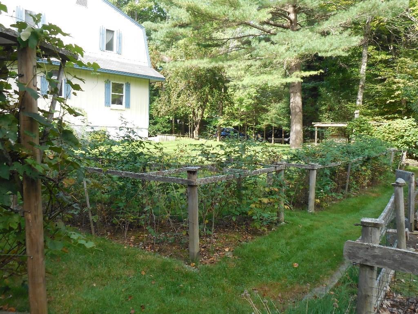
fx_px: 350
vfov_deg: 48.2
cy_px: 157
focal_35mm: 29
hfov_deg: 61.7
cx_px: 209
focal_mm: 5.2
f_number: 4
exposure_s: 1/250
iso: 320
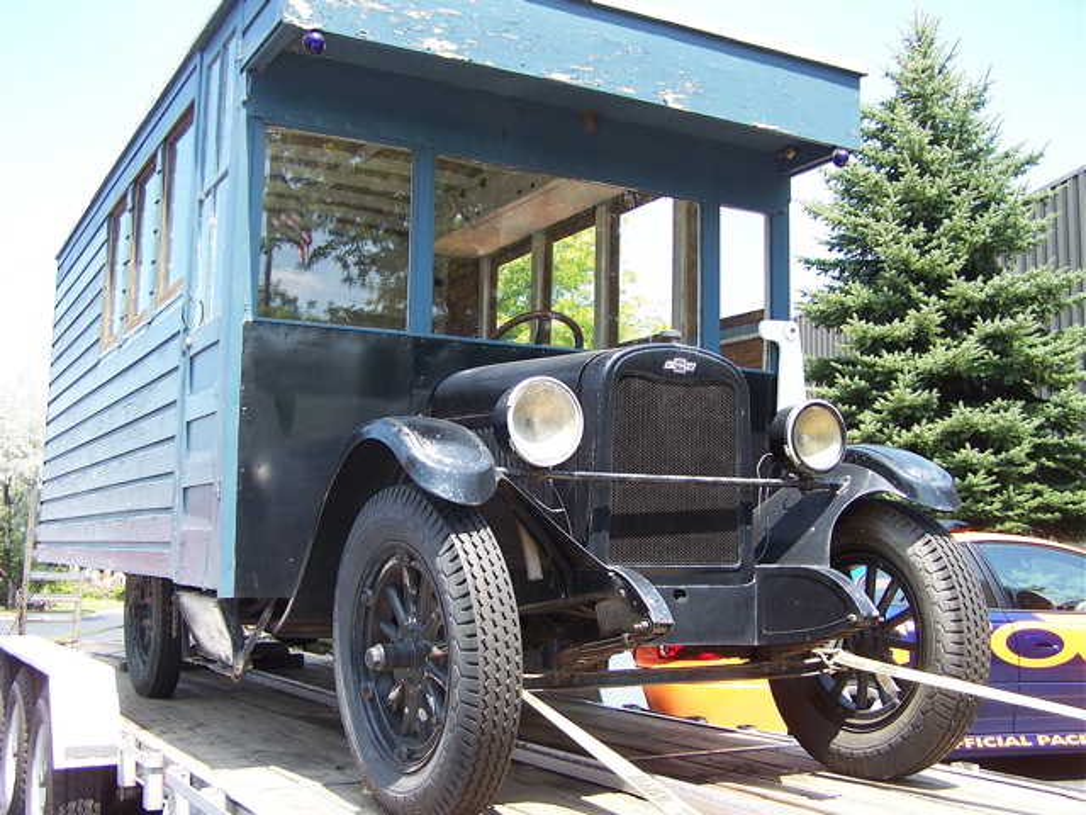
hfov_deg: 49.0
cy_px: 408
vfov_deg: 37.7
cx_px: 543
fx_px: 1192
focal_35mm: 38
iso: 80
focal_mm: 6.3
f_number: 2.8
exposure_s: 1/250
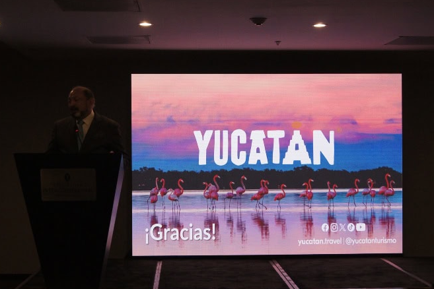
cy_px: 139
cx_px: 207
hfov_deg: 34.7
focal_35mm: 58
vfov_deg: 23.6
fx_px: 694
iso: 1600
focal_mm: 35
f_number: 5.6
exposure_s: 1/160
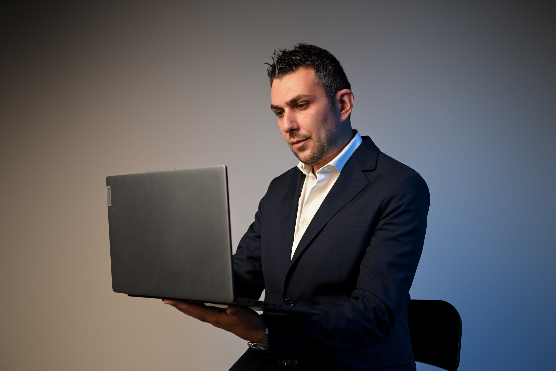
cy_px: 186
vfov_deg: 29.2
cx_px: 278
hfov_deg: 42.7
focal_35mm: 46
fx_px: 710
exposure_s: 1/125
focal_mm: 46
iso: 1600
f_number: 4
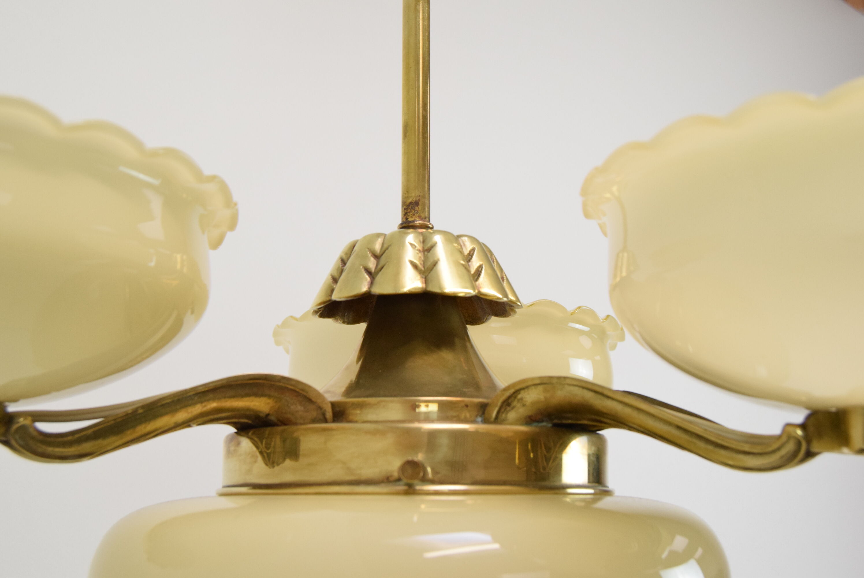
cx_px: 432
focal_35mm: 45
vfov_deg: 29.9
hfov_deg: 43.6
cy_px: 289
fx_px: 1081
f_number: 8
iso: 1600
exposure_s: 1/250
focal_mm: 30
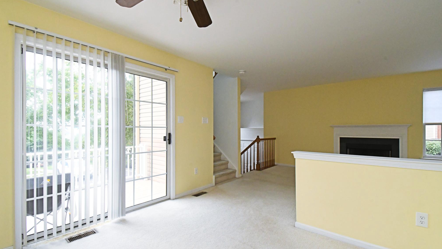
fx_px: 188
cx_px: 220
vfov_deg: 67.1
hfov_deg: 99.4
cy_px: 128
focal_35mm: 16
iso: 2500
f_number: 14
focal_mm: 10
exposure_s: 1/160
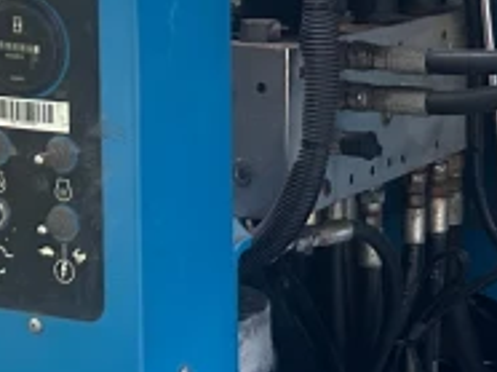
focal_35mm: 112
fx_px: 1606
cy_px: 91
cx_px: 315
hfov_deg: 17.6
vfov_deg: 13.1
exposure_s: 1/54
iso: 500
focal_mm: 5.7
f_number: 1.5
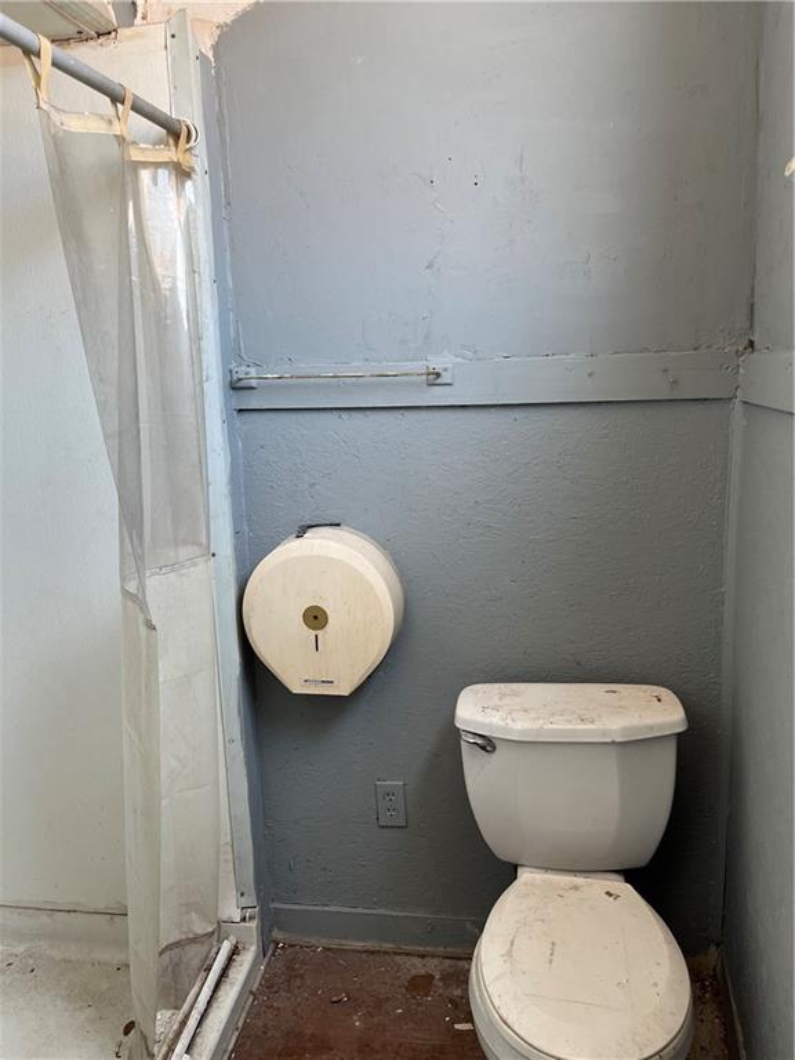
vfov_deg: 67.3
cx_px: 398
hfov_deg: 53.1
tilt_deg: -10.9
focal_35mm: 26
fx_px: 796
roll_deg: +1.6
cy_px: 530
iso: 80
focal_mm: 5.1
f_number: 1.6
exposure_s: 1/122
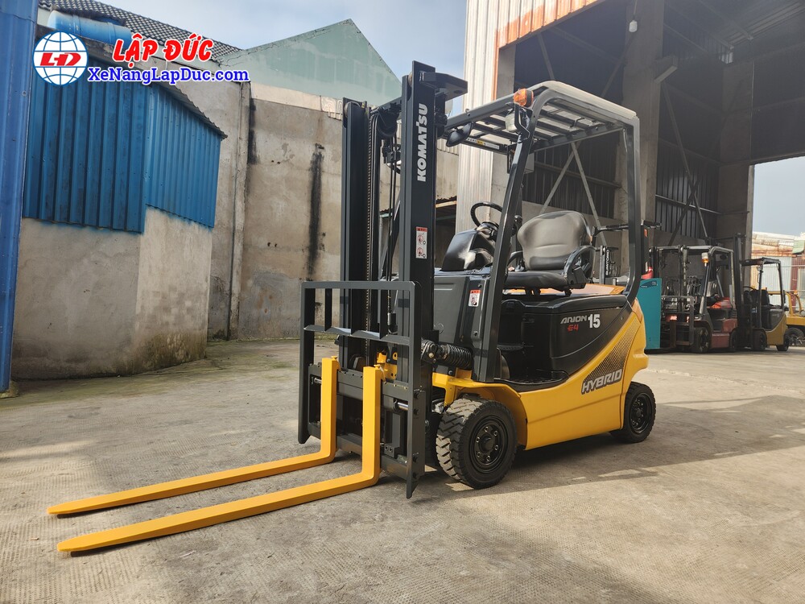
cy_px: 302
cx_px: 402
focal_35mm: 23
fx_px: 535
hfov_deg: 73.9
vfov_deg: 58.9
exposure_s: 1/726
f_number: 1.8
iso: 20
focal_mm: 5.4
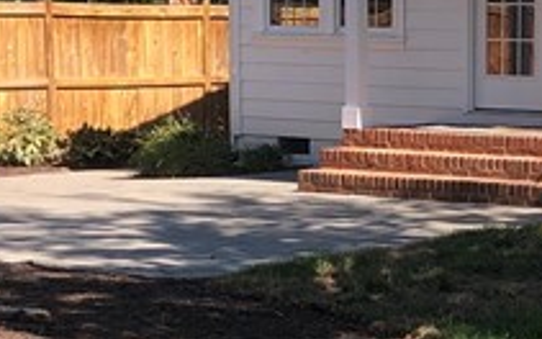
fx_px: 2128
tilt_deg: -8.2
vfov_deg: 9.1
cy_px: 267
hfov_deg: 14.3
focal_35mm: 144
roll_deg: +0.1
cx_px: 539
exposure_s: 1/906
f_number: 1.8
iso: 20
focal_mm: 3.99
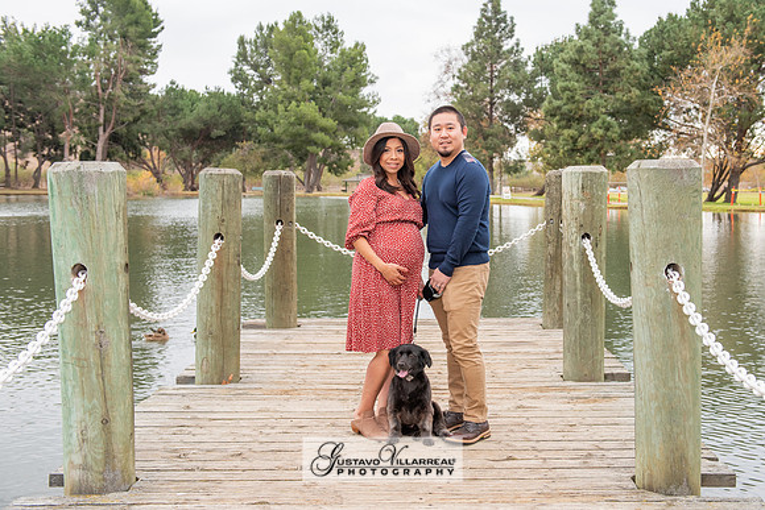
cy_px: 221
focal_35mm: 44
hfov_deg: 44.2
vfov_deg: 30.4
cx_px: 441
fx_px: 939
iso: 500
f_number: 5
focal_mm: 38
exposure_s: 1/125
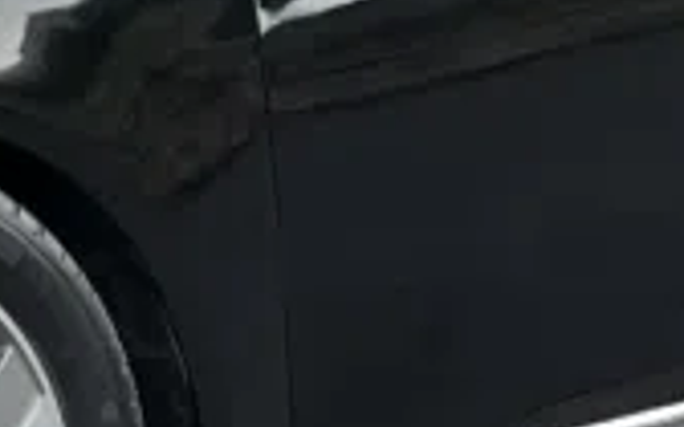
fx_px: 5797
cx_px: -566
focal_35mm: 311
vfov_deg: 4.2
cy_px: 228
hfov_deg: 6.6
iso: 250
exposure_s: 1/100
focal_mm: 9
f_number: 2.8
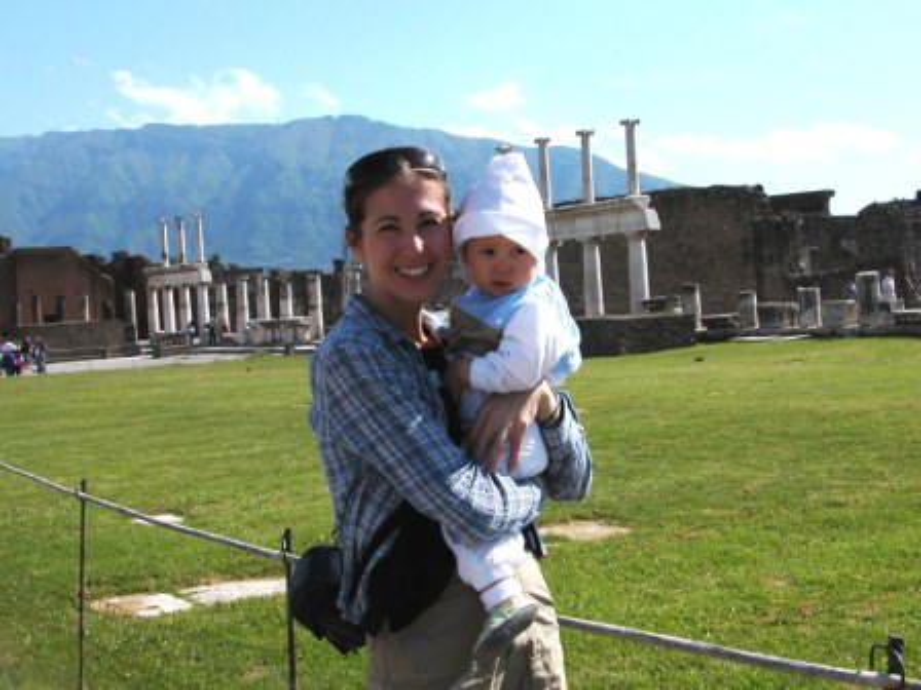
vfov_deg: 40.7
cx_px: 460
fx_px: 931
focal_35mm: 35
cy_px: 345
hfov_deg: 52.6
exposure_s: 1/436
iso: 100
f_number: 7.1
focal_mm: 8.9
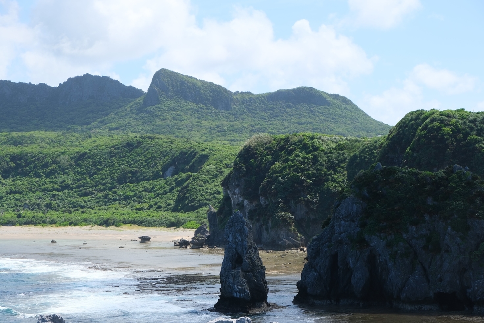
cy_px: 162
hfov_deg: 27.7
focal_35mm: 73
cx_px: 242
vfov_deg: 18.7
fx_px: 981
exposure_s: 1/320
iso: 320
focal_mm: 48.4
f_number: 8
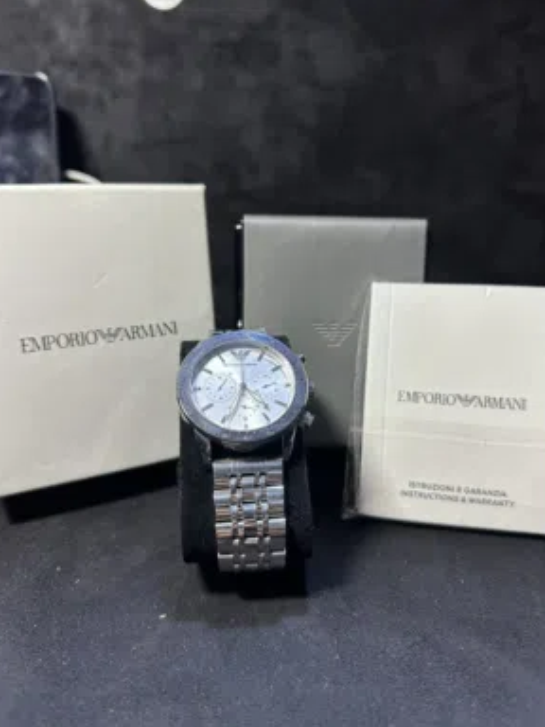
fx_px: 525
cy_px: 356
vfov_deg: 69.4
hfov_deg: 54.9
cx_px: 278
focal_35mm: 25
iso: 250
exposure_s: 1/103
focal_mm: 6.86
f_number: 1.78
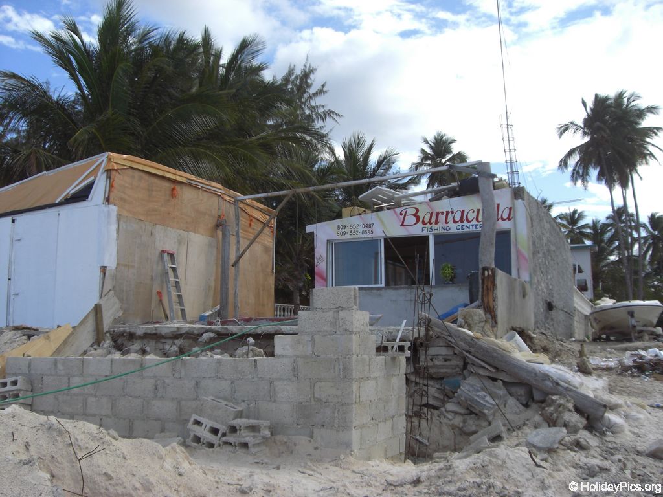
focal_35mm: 38
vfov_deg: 37.7
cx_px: 332
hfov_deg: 49.0
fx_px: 728
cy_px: 248
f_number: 2.7
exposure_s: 1/800
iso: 64
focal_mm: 6.2
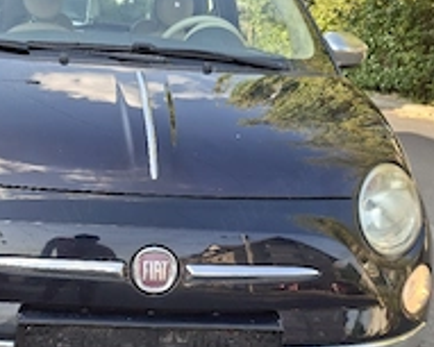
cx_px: 125
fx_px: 604
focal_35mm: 47
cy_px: 236
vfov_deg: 31.8
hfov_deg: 38.8
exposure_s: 1/270
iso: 50
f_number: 1.8
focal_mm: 5.54
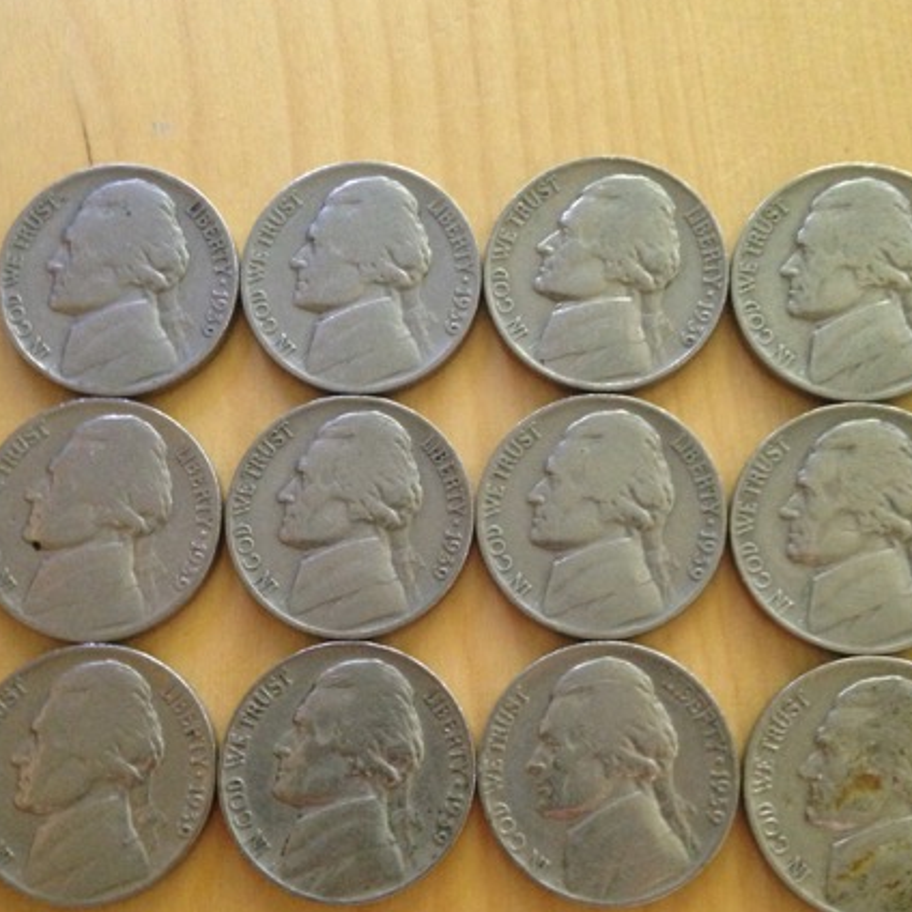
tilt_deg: -79.7
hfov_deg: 38.3
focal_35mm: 44
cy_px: 536
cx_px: 497
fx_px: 1312
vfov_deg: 38.2
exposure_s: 1/20
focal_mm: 4.12
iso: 320
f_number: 2.4
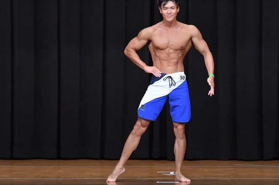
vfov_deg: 5.2
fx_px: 2059
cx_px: 164
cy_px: 91
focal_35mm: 266
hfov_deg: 7.7
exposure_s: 1/400
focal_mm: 150
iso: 8000
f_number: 5.6
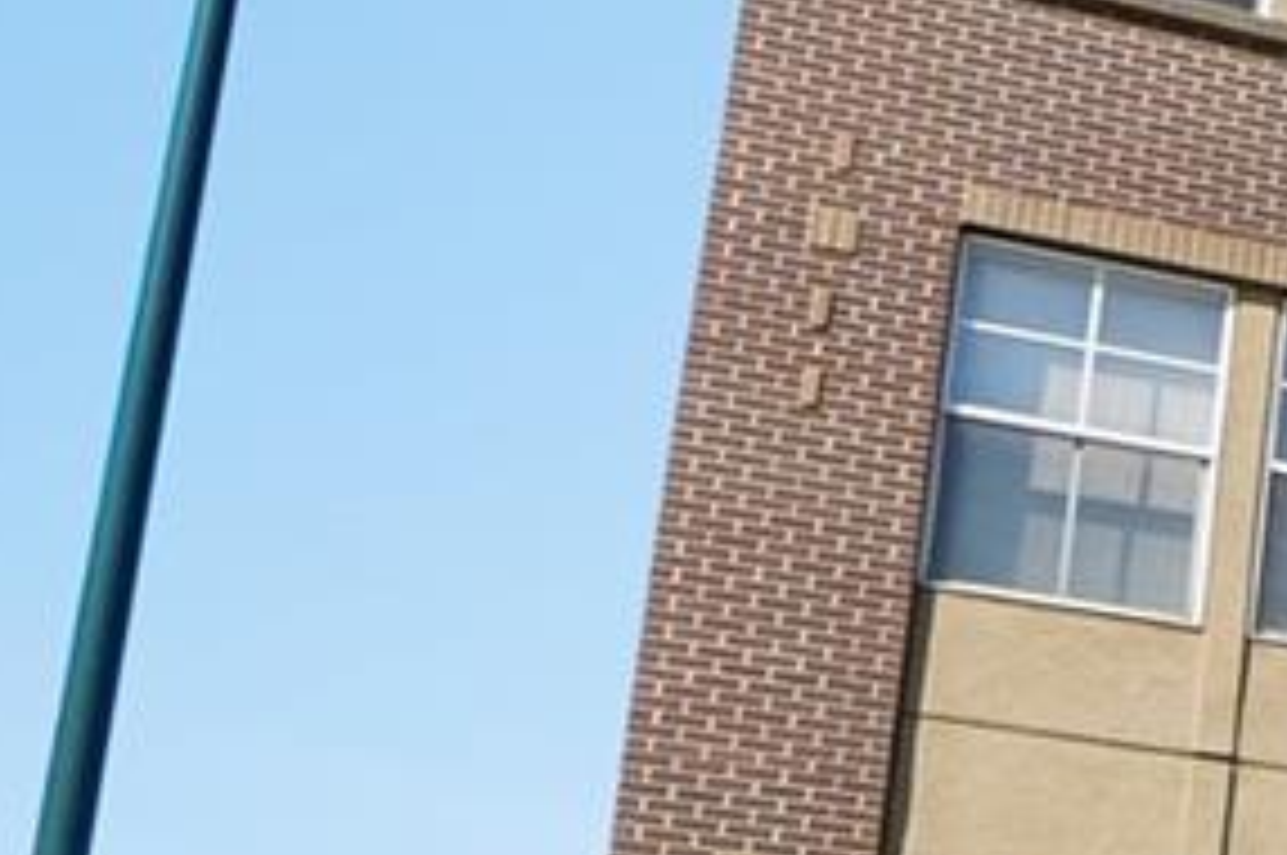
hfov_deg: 13.6
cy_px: 518
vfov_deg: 16.2
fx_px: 3000
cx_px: 3352
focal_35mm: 84
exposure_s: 1/250
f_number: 8
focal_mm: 10
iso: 100
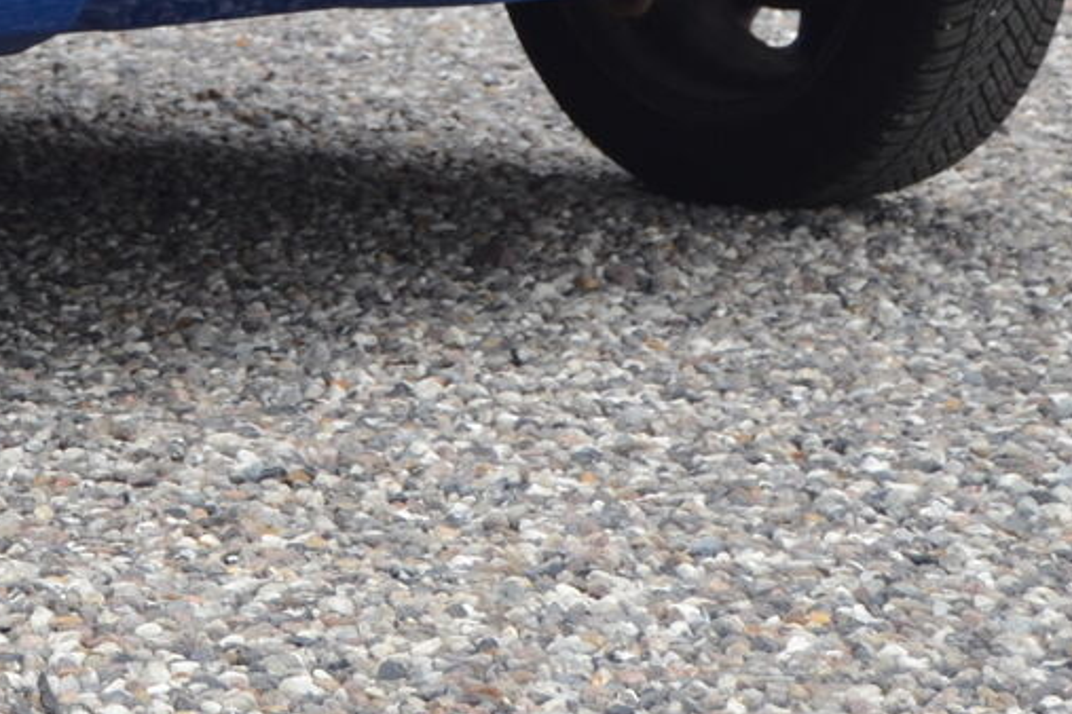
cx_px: -474
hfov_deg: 9.3
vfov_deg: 6.2
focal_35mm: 216
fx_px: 6431
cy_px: -630
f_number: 6.3
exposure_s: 1/160
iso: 100
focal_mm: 38
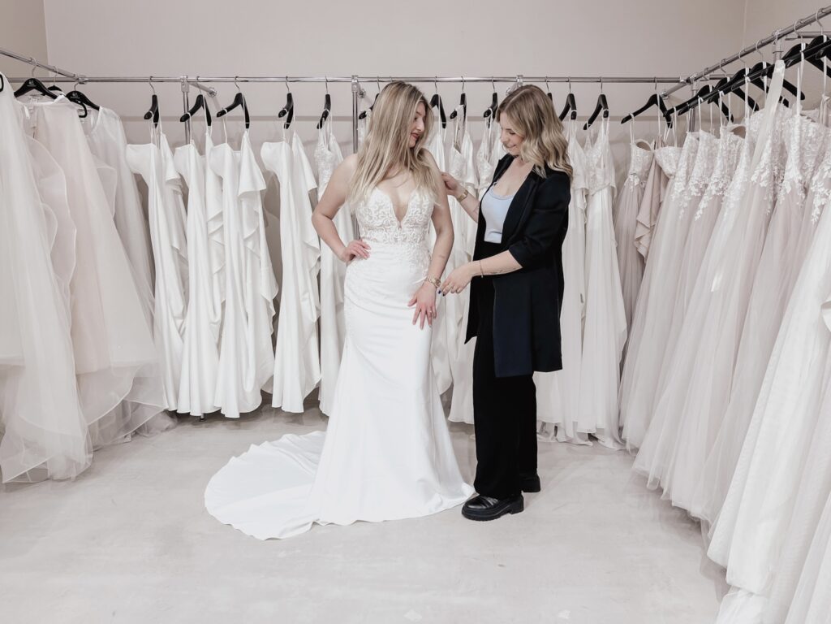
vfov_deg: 53.1
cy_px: 312
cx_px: 416
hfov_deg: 67.3
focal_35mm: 26
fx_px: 624
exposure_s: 1/250
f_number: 1.5
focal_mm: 5.7
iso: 40
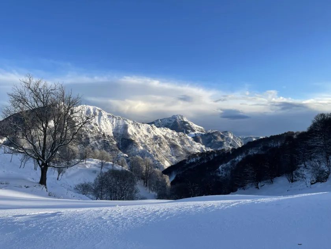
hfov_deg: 67.3
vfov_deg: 53.1
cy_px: 124
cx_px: 166
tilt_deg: +0.9
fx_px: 249
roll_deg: -1.9
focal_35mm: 26
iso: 32
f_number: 1.6
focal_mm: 5.1
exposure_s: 1/2288
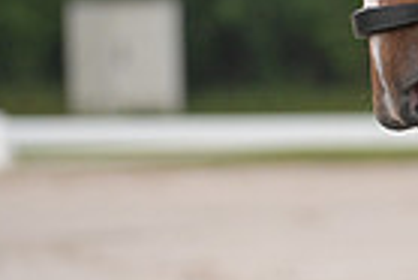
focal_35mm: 916
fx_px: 10647
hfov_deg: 2.2
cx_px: 764
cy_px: -194
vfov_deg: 1.5
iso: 1600
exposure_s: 1/1250
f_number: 5
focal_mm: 220
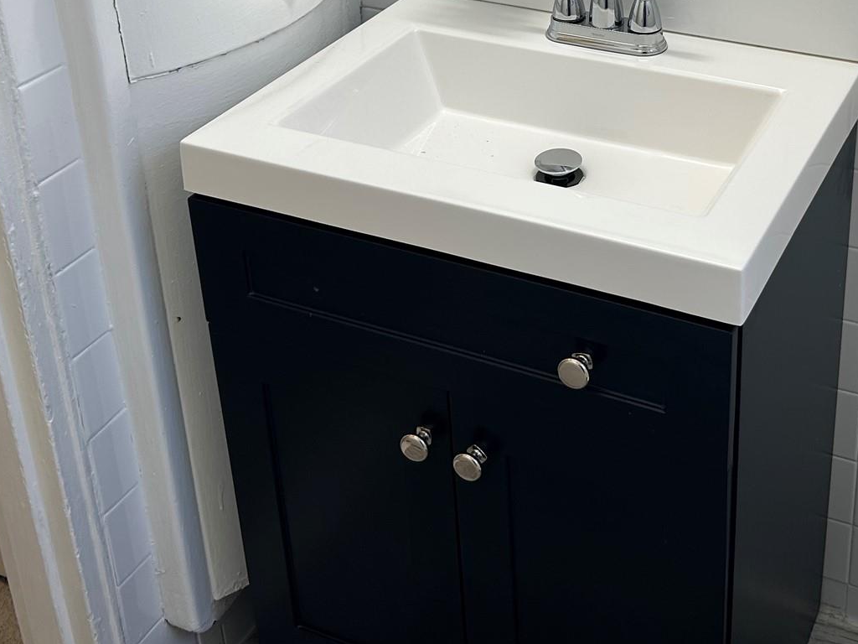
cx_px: 607
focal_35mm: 52
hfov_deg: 36.2
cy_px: 49
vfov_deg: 26.9
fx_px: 1289
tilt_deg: -23.0
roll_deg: +0.4
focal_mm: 5.7
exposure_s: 1/120
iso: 50
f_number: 1.5
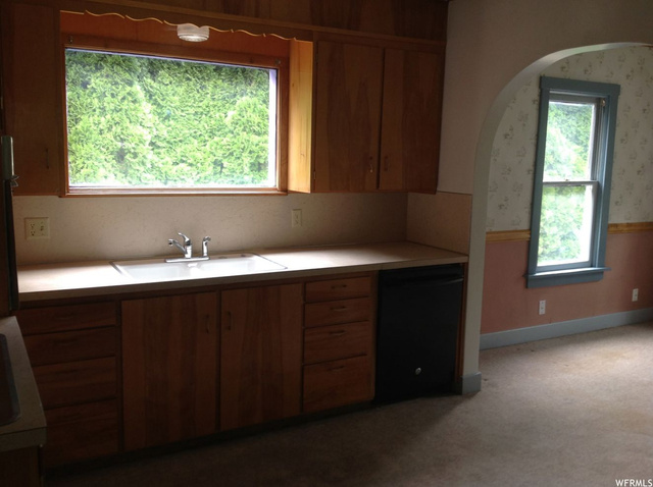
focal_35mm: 35
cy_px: 244
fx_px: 659
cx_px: 326
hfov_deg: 52.7
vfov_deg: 40.6
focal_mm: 4.28
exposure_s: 1/15
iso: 50
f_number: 2.4
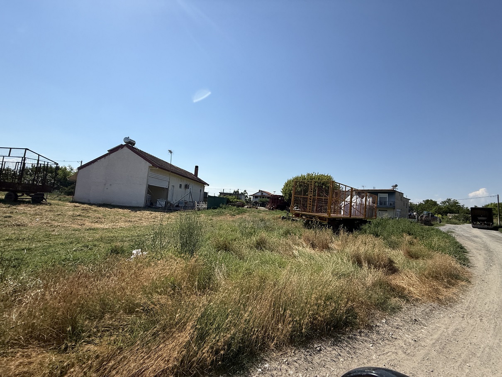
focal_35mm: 14
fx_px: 203
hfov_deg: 102.1
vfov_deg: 85.7
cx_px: 251
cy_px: 188
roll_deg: -0.7
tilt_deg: +4.2
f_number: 2.2
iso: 50
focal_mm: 2.22
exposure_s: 1/4149
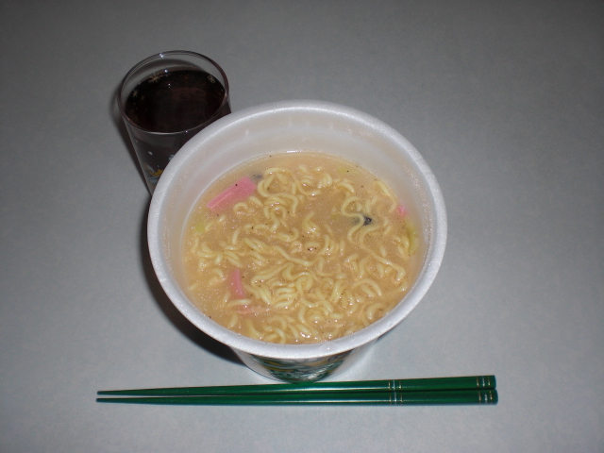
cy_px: 226
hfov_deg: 49.0
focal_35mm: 38
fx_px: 663
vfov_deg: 37.7
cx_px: 302
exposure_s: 1/60
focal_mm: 6.3
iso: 64
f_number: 3.1
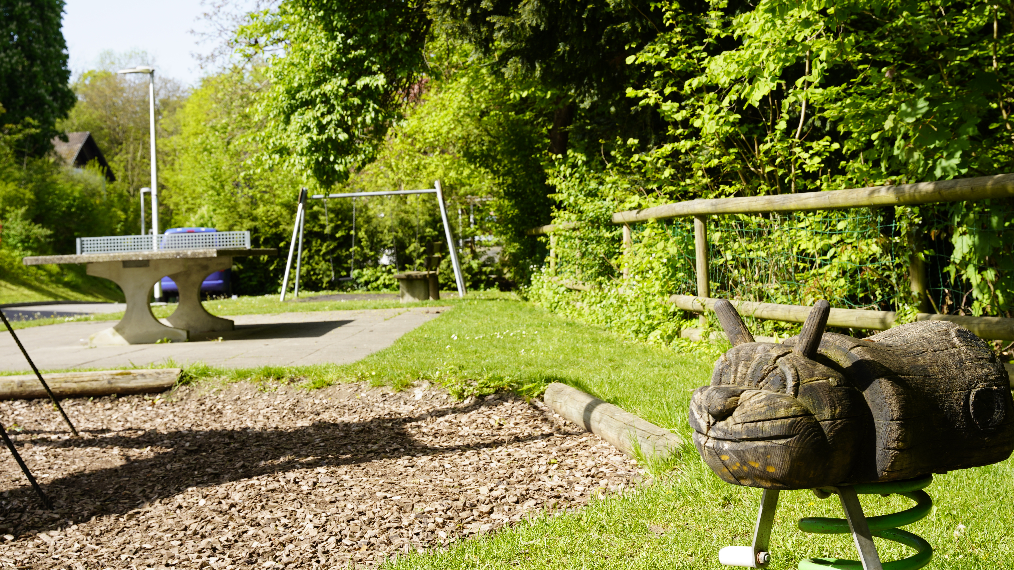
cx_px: 546
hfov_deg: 39.1
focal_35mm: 53
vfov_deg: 22.5
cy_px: 180
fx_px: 1425
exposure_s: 1/100
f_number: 7.1
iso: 100
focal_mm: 40
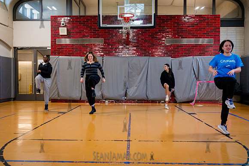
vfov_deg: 36.6
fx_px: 251
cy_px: 83
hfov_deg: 52.8
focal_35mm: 36
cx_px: 122
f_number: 3.5
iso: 5000
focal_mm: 35
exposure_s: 1/640
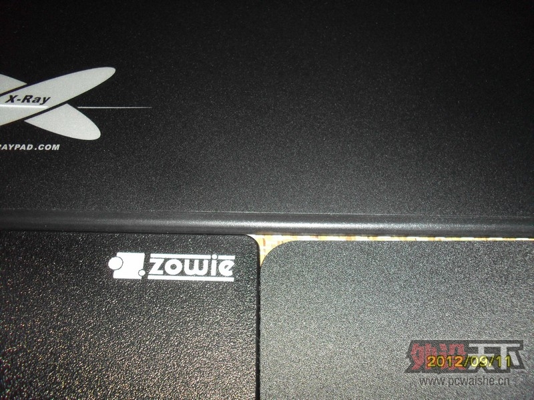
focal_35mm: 35
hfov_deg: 52.6
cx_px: 267
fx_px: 540
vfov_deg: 40.7
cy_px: 200
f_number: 3.2
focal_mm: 6.3
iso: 200
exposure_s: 1/45
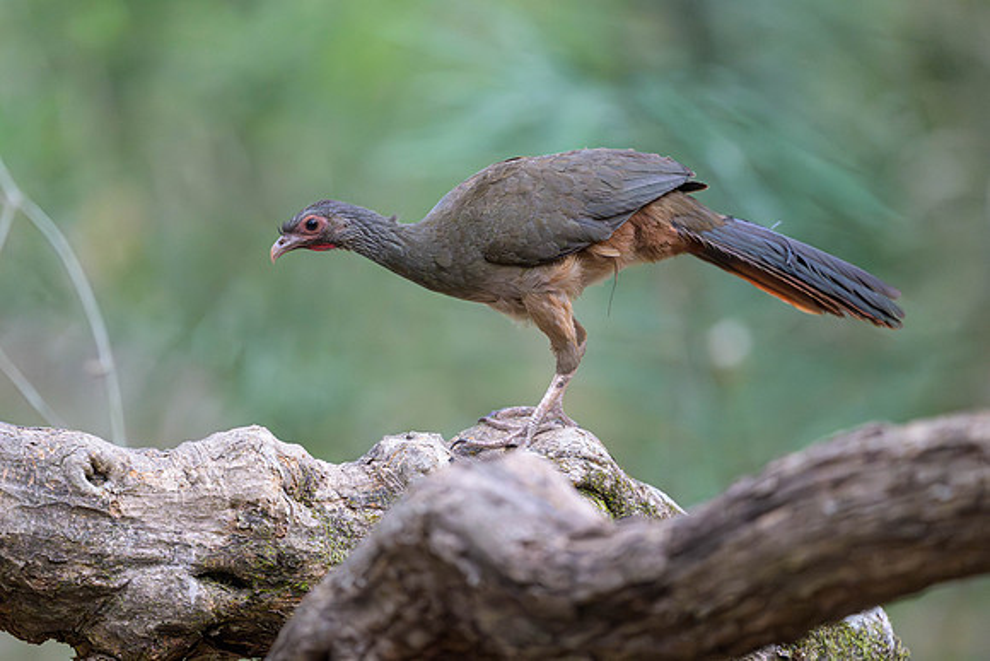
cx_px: 457
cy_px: 328
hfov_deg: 3.8
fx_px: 14776
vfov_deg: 2.6
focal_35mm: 537
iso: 8000
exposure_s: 1/80
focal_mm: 400
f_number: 2.8
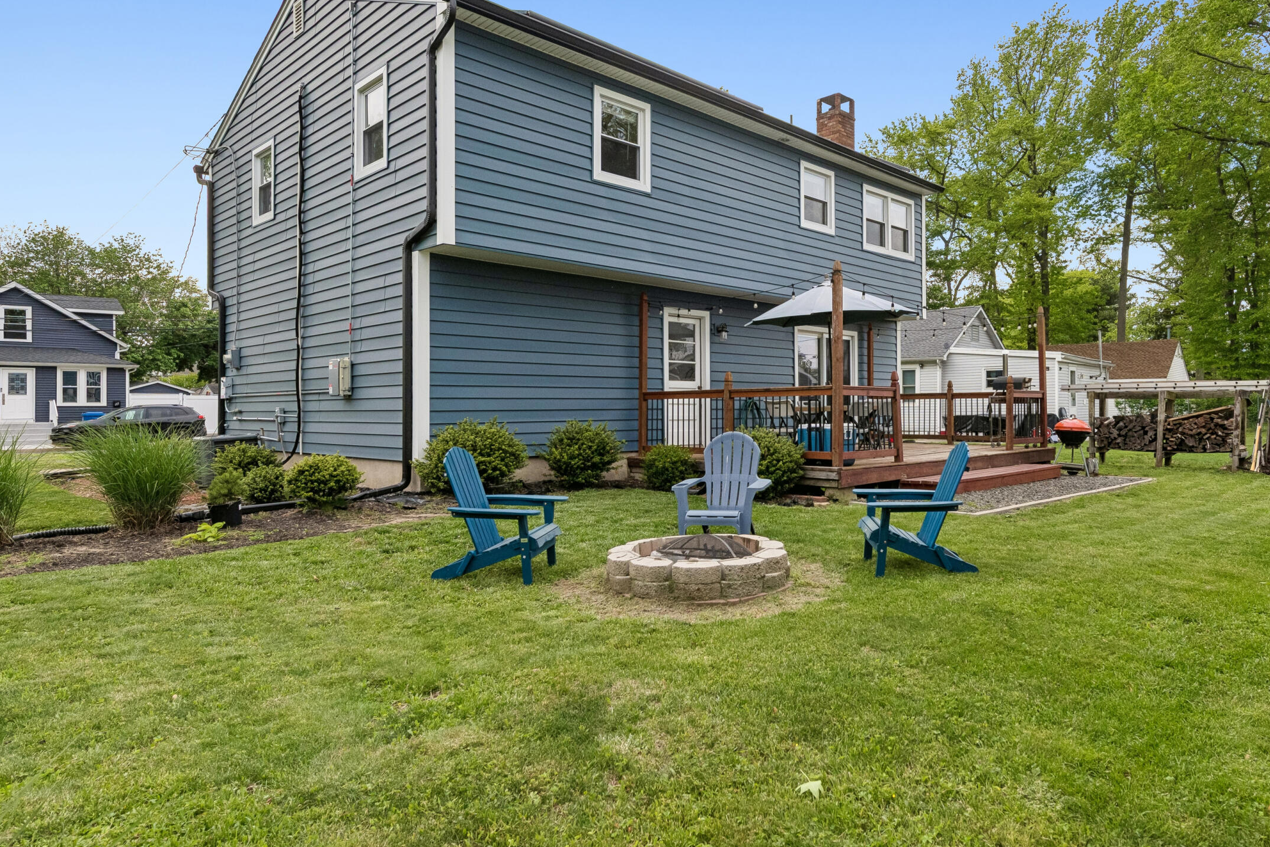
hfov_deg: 80.3
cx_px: 756
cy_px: 322
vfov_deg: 58.8
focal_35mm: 21
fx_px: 741
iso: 500
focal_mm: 15
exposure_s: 1/800
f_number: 7.1
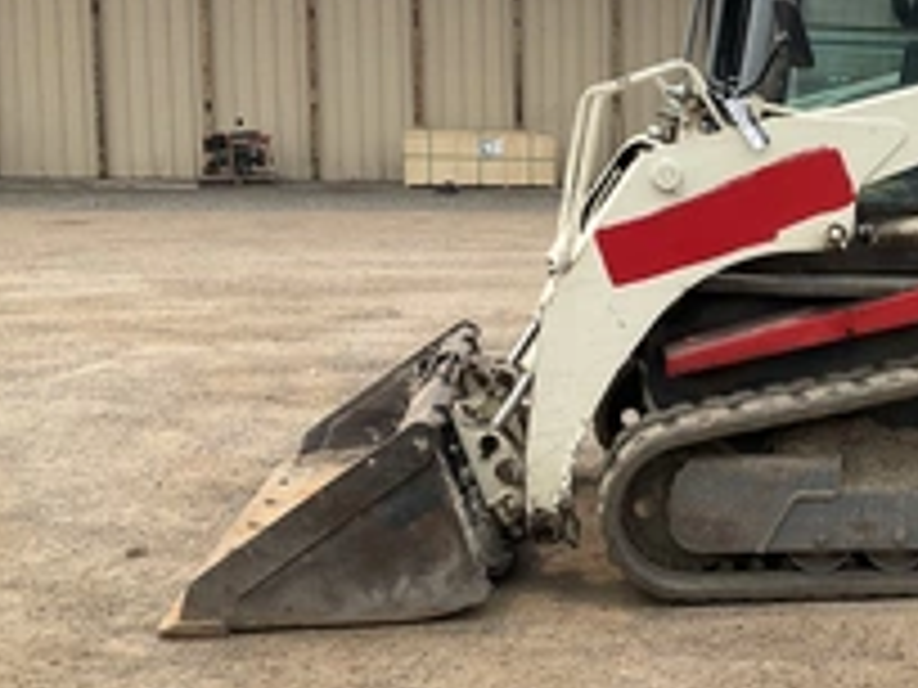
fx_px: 1512
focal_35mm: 57
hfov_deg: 32.1
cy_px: 301
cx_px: 828
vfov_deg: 25.6
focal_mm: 3
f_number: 1.8
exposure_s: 1/1534
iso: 25
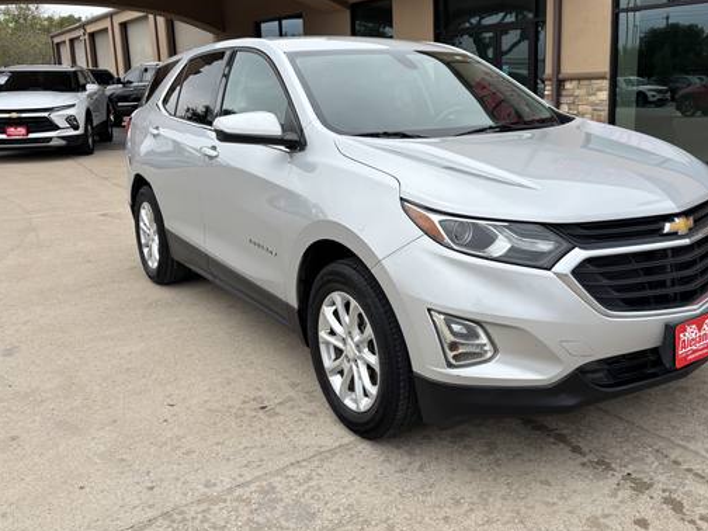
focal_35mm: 33
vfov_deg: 42.7
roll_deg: +0.0
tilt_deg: -10.9
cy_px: 212
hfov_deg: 54.7
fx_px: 675
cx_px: 445
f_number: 1.6
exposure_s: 1/2639
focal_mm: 5.96
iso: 50
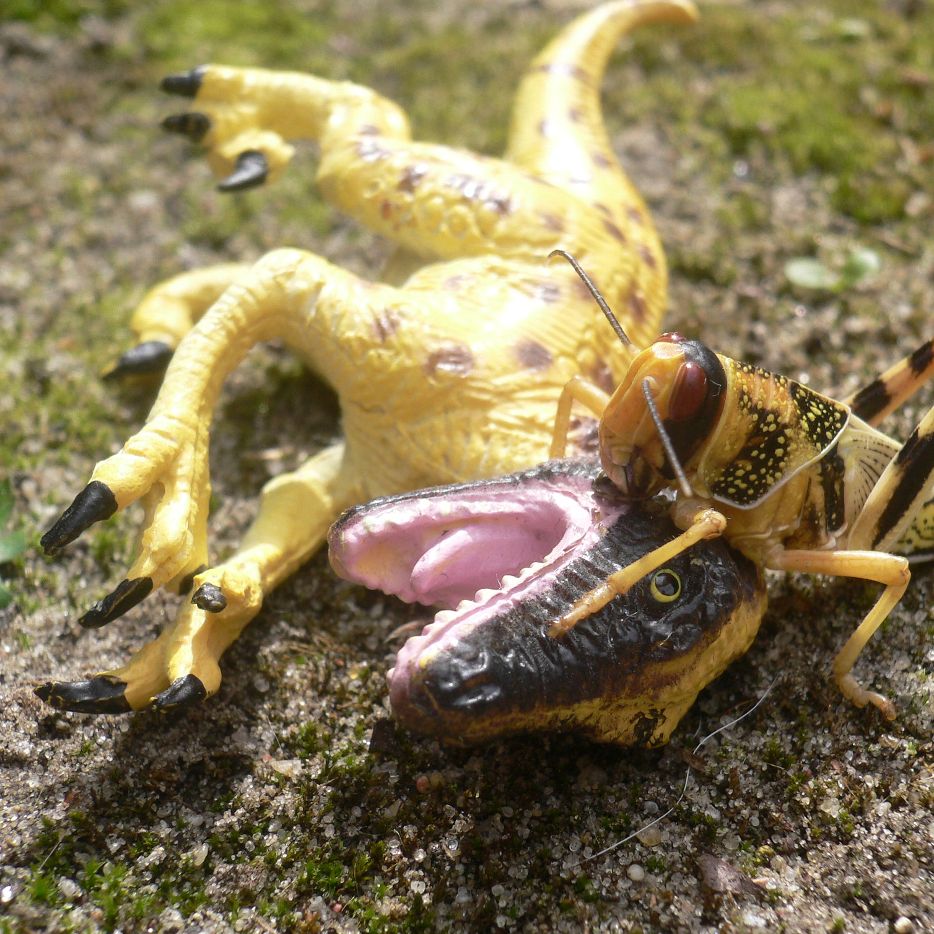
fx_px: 1282
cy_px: 460
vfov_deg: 40.0
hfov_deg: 39.6
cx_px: 623
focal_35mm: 42
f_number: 5.6
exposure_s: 1/200
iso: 80
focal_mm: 5.8
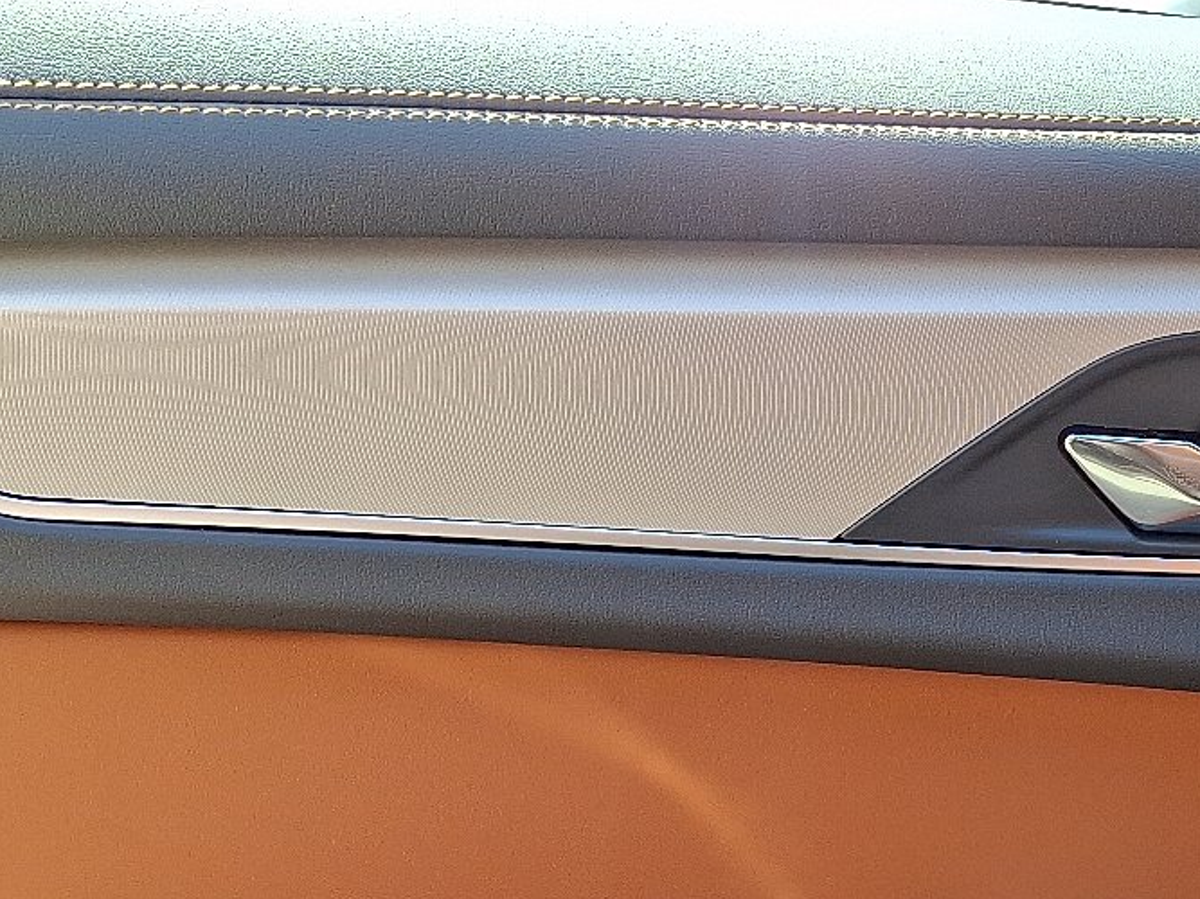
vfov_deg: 23.2
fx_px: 2080
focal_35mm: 60
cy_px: 946
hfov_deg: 30.8
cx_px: 1078
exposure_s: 1/227
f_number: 1.8
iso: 25
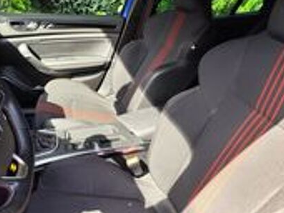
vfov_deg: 51.3
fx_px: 222
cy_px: 100
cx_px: 131
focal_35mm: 27
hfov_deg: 65.2
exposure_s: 1/100
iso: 50
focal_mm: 6.14
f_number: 1.65
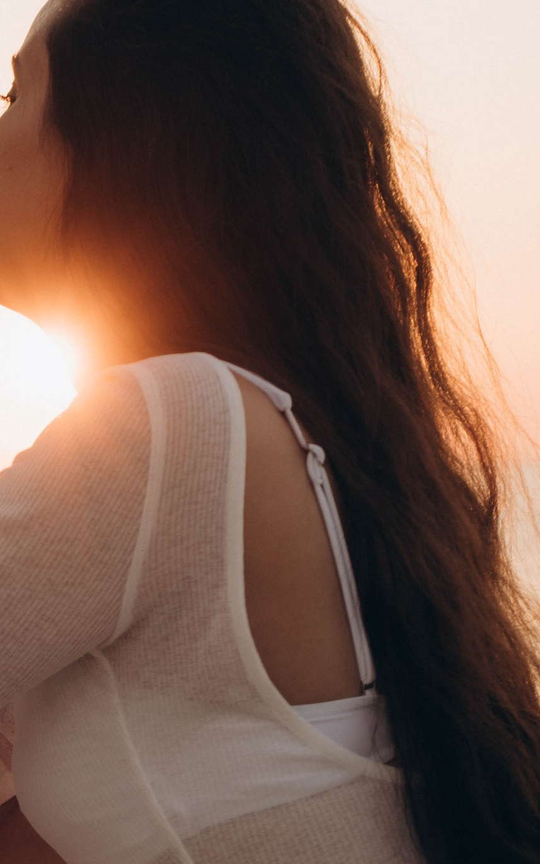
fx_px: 3226
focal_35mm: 137
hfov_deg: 9.4
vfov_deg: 15.1
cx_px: -171
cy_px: 747
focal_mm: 48
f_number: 5
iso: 200
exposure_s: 1/200
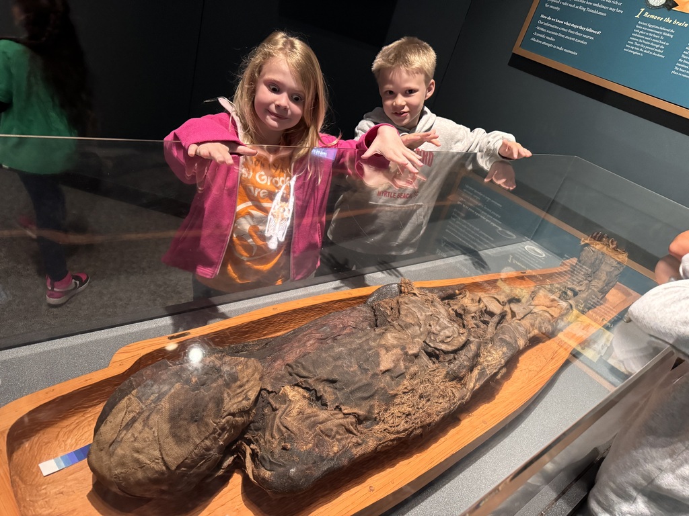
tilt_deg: -29.0
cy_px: 258
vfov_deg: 56.8
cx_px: 344
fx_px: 478
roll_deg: -18.7
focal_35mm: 24
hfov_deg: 71.6
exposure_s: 1/40
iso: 1000
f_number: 1.78
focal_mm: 6.76
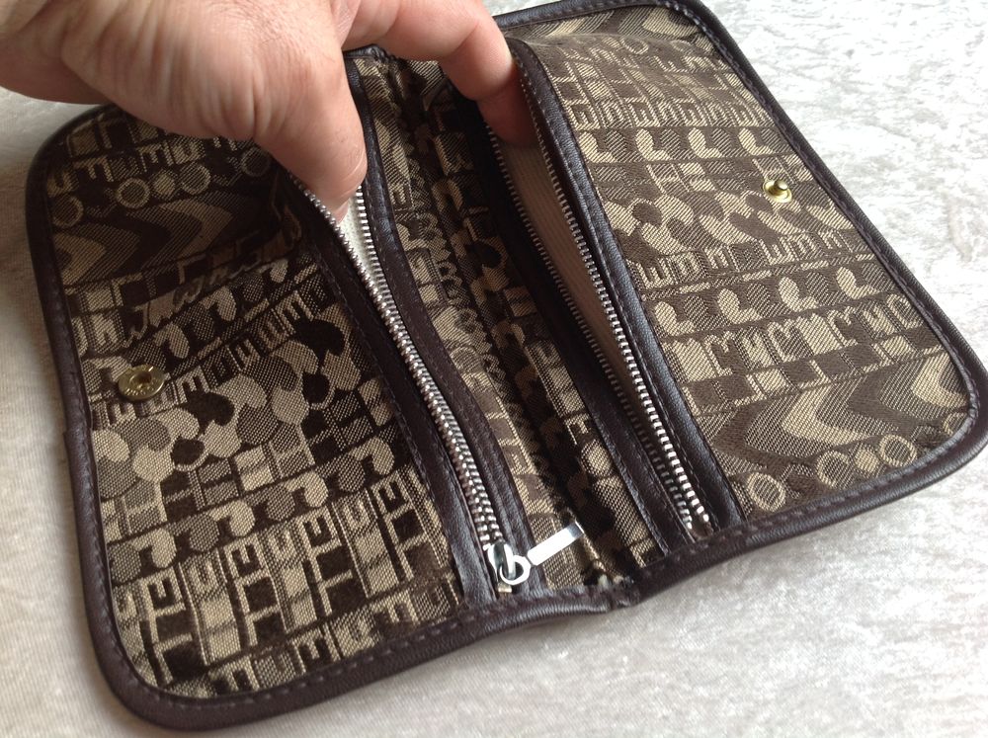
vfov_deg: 40.6
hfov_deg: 52.7
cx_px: 494
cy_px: 369
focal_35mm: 35
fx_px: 998
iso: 50
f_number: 2.4
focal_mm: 4.28
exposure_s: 1/20
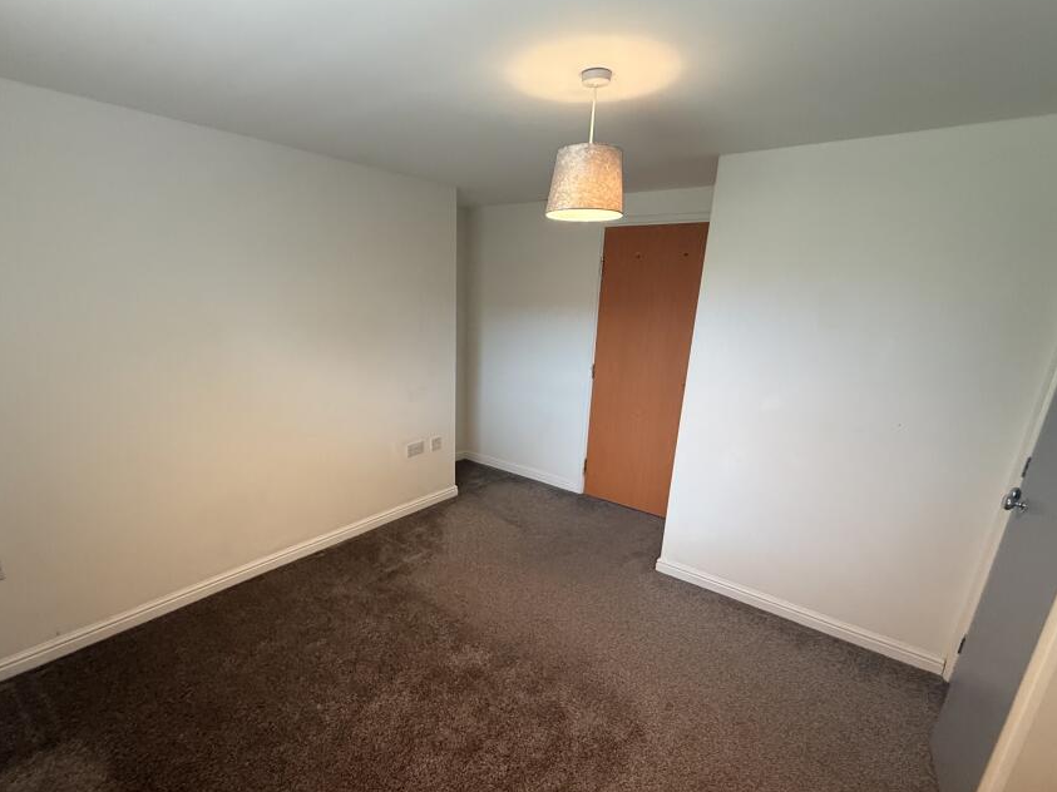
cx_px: 498
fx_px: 519
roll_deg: -2.1
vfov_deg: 74.4
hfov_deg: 90.9
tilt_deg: -16.2
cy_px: 442
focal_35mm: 17
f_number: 2.2
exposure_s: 1/88
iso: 320
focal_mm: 2.22
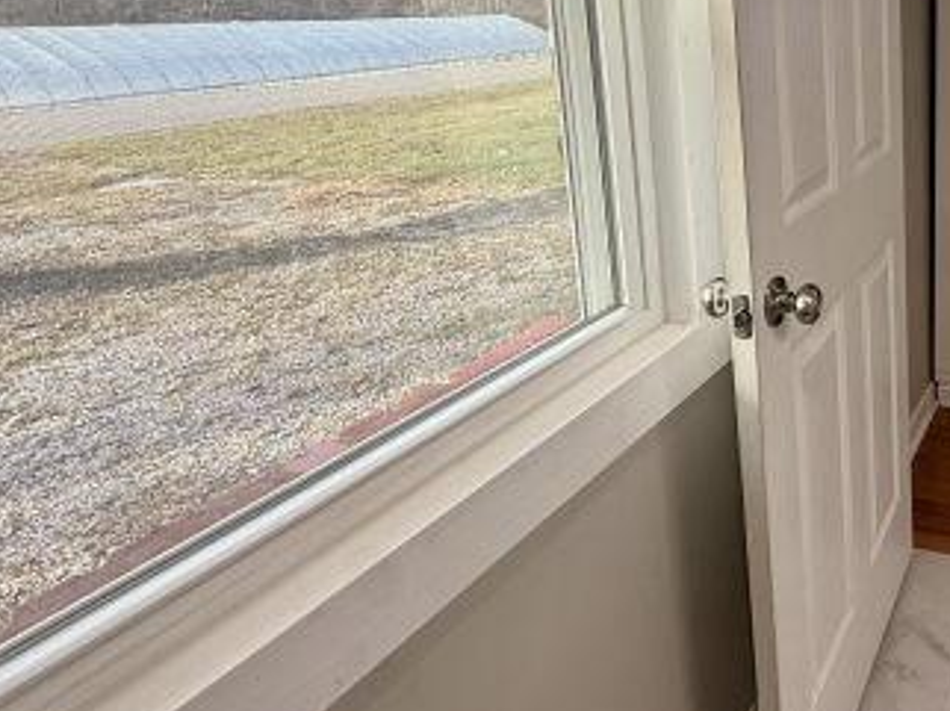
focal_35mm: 29
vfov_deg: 46.3
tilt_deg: -11.3
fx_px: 795
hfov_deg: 51.6
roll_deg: +1.8
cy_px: 171
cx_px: 913
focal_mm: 2.22
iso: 80
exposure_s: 1/120
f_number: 2.2
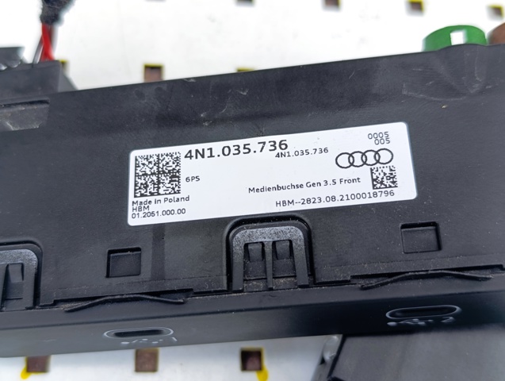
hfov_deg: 41.2
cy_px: 190
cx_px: 252
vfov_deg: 31.6
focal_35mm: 46
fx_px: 672
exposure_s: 1/99.9
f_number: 1.6
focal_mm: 6.14
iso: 64
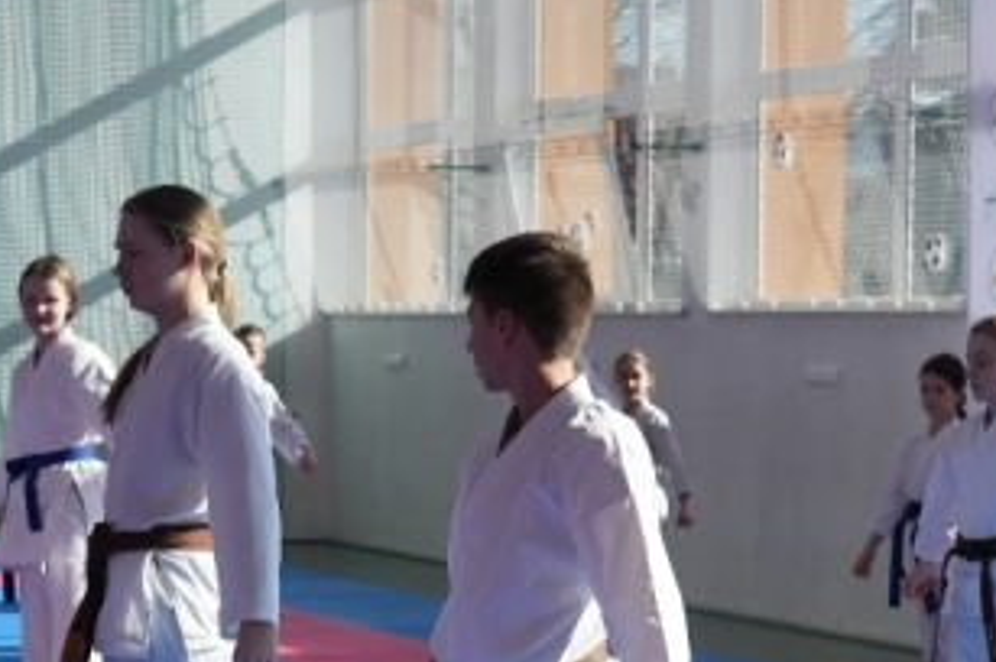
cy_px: 570
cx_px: 370
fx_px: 3316
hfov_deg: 17.1
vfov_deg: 11.3
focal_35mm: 120
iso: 3200
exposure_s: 1/8000
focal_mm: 46
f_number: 5
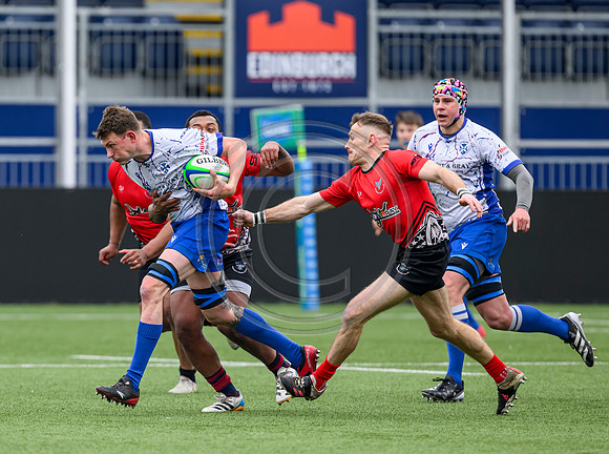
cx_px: 195
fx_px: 11461
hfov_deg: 3.0
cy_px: 240
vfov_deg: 2.3
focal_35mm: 653
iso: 800
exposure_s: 1/2000
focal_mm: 400
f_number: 3.5
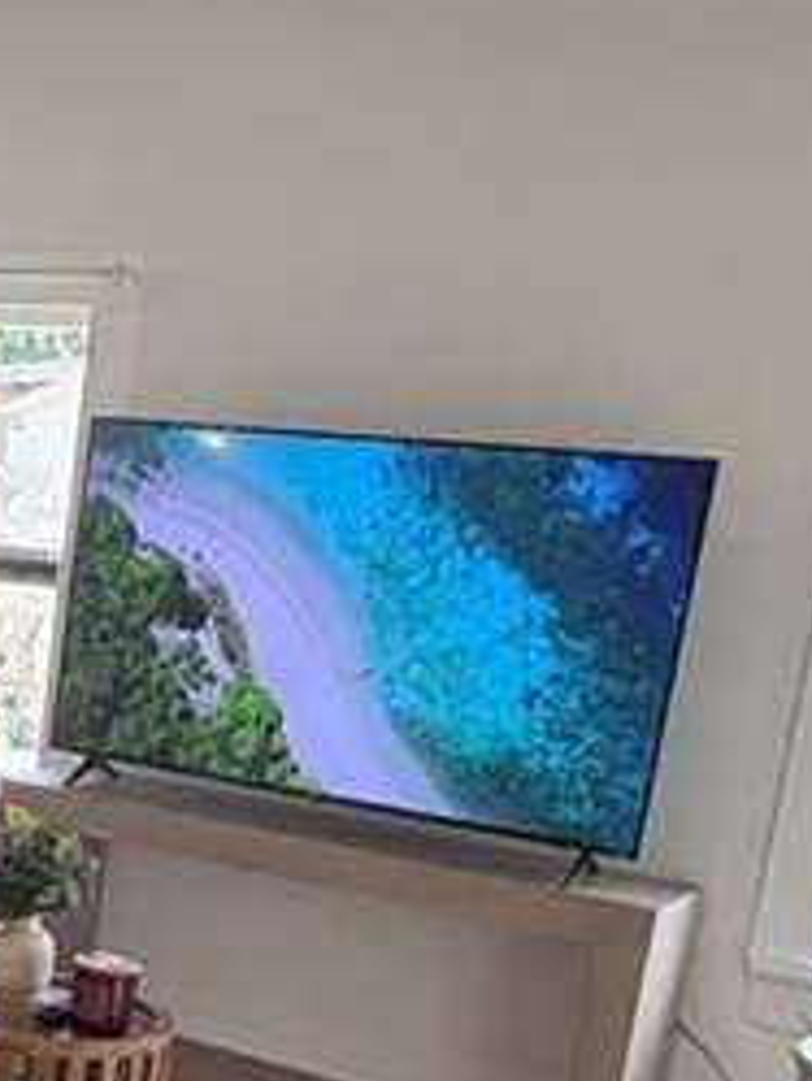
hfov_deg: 22.3
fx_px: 1875
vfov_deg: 31.2
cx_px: -200
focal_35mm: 60
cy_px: 899
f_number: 2.2
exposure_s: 1/121
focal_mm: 2.22
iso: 160
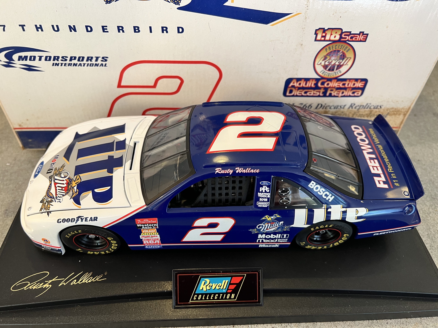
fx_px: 329
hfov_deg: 67.3
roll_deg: +0.8
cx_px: 219
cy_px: 164
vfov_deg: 53.1
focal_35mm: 26
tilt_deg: -44.5
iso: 160
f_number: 1.5
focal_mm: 5.7
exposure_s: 1/60
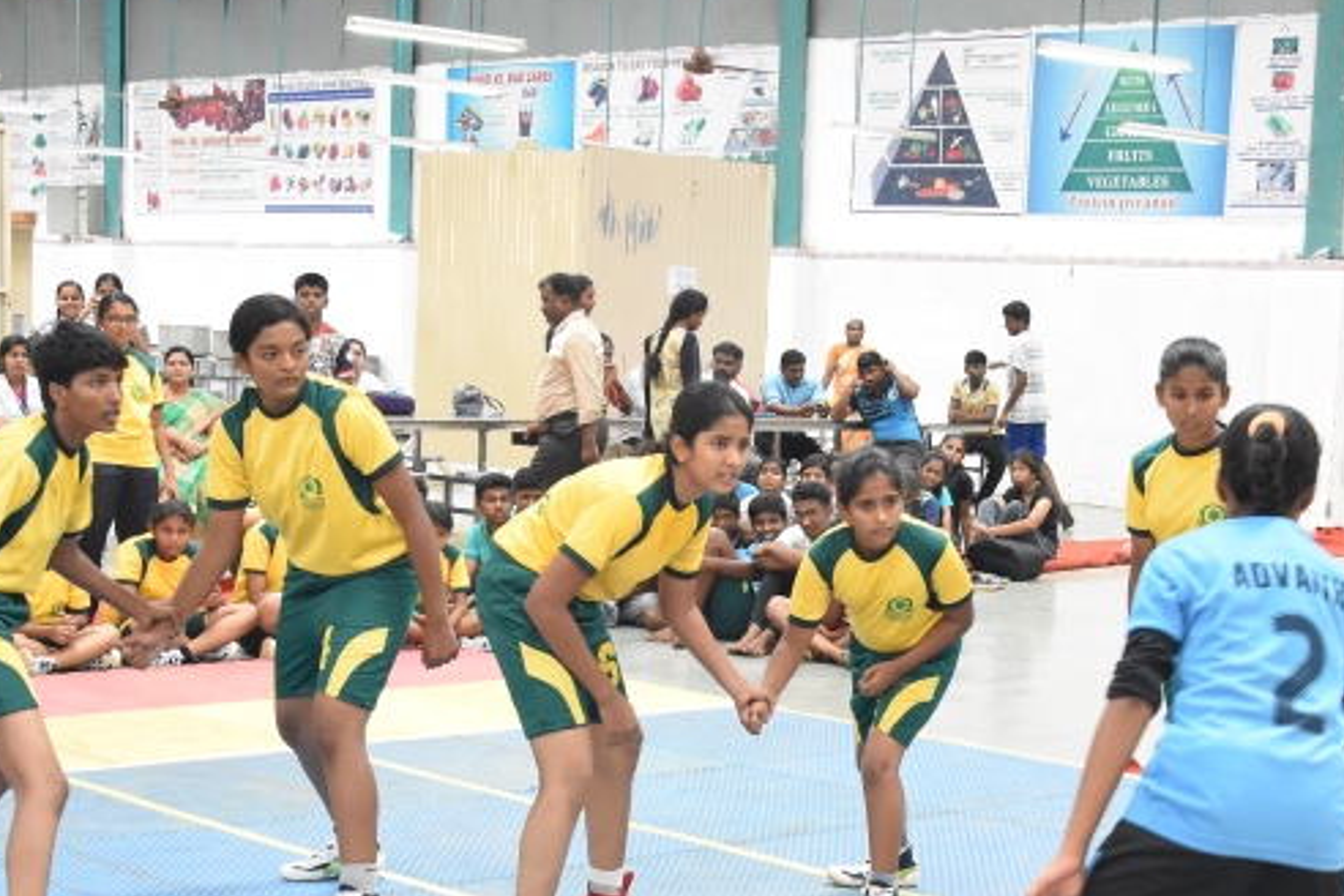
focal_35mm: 75
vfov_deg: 18.0
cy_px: 717
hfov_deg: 26.8
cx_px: 921
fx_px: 2800
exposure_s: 1/125
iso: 4000
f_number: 5
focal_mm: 24
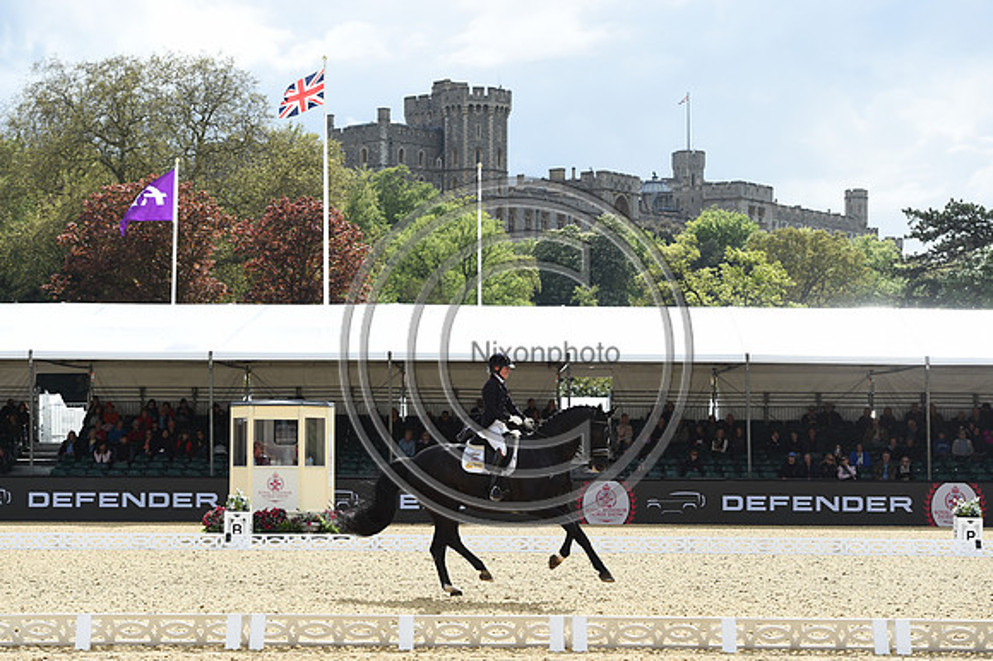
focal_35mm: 90
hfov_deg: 22.6
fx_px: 2481
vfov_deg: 15.2
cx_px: 496
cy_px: 330
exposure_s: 1/1250
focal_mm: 90
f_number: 5
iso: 200
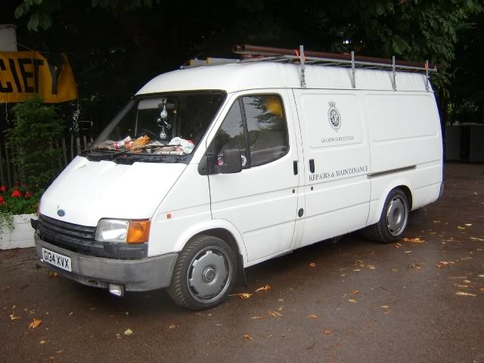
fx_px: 433
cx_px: 242
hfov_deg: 58.4
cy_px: 182
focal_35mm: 31
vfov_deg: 45.4
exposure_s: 1/104
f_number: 2.7
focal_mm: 8.13
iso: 100
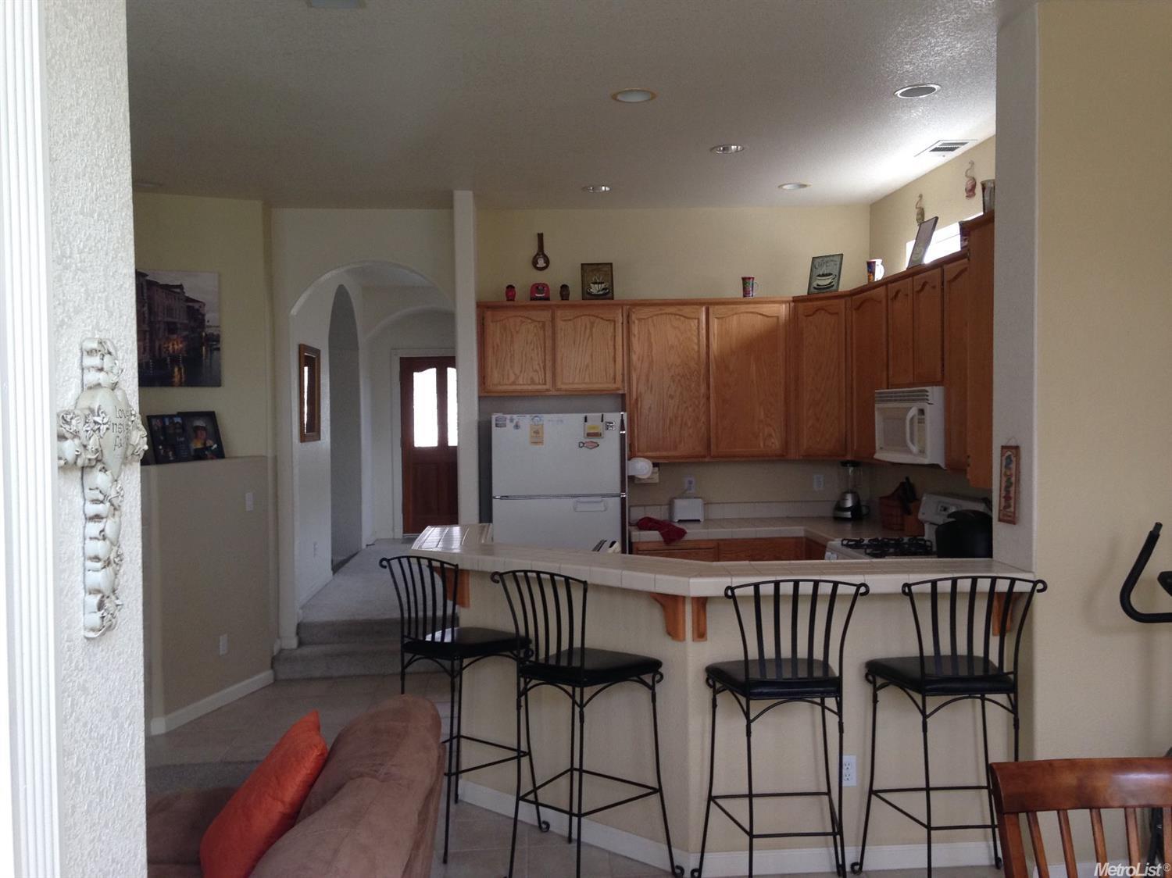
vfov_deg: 42.9
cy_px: 439
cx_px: 586
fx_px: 1117
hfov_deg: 55.4
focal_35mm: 33
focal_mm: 4.12
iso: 80
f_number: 2.4
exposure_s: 1/120
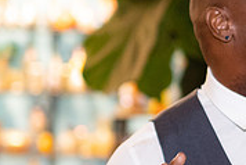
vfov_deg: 6.2
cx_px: 319
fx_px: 1518
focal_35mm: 222
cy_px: 132
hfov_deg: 9.1
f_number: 2
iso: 2500
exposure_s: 1/200
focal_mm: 55
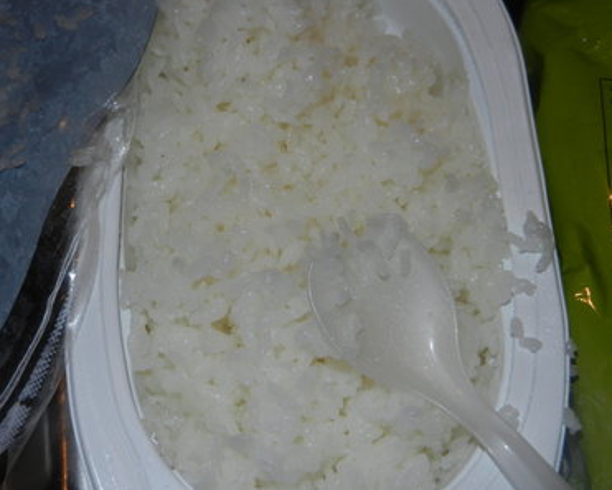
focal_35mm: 40
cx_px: 304
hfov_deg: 45.8
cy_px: 244
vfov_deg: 37.4
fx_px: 725
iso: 200
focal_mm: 6.9
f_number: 8
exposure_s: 1/30
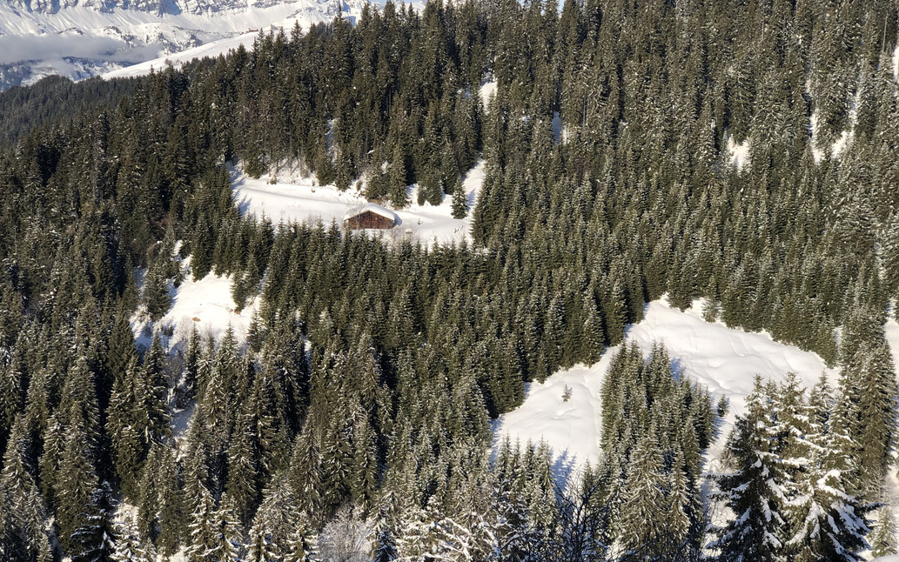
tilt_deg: -9.4
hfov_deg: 32.0
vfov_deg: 20.3
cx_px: 407
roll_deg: -0.8
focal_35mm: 64
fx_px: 1568
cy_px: 293
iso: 16
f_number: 2.4
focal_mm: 6
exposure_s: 1/1245
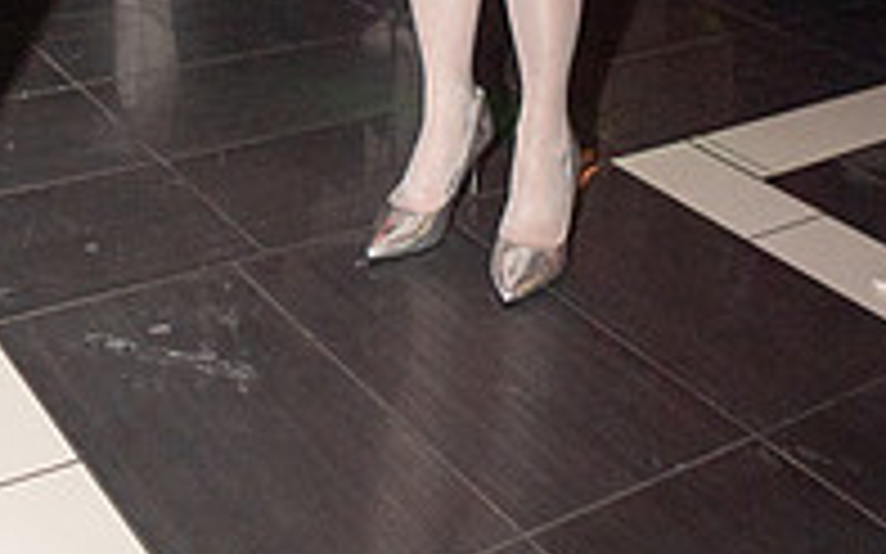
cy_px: -432
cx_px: 436
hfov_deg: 32.5
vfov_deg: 17.1
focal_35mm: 63
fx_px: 1521
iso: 2000
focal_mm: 18
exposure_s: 1/60
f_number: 7.1
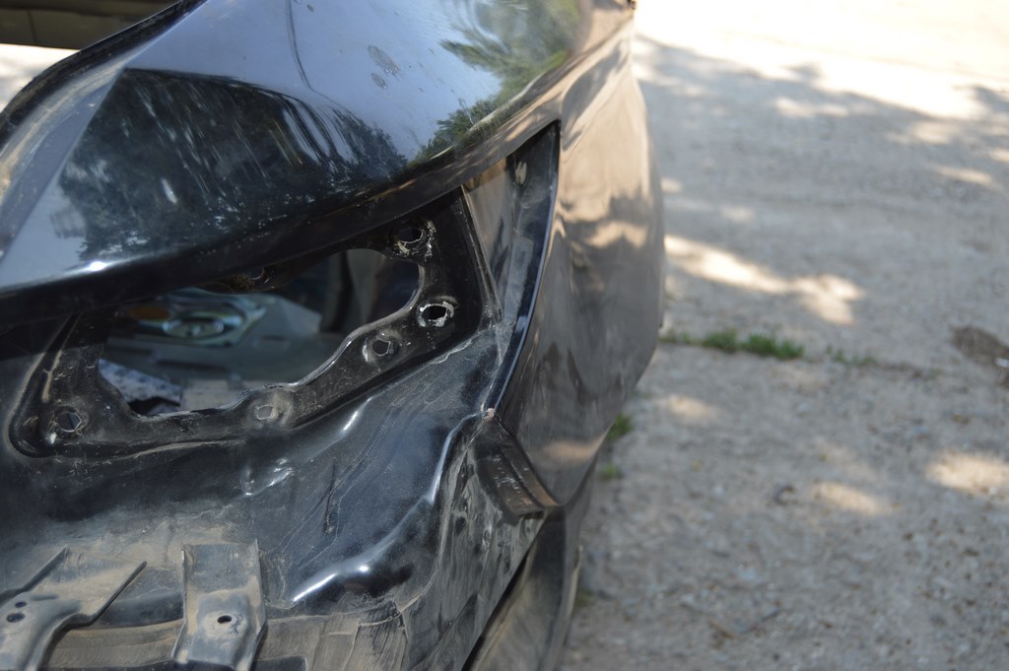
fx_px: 1092
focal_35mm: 39
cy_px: 336
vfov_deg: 34.2
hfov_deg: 49.6
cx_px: 504
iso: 100
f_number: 4
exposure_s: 1/160
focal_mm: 26
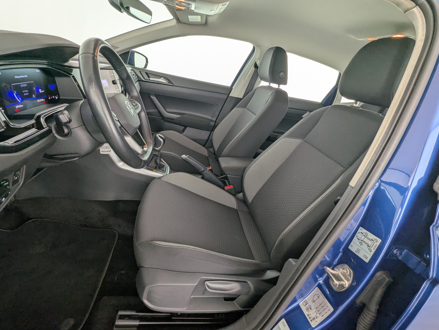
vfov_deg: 78.2
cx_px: 220
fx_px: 203
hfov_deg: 94.4
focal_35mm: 16
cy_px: 165
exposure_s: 1/65.5
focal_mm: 2.35
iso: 64
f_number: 2.2
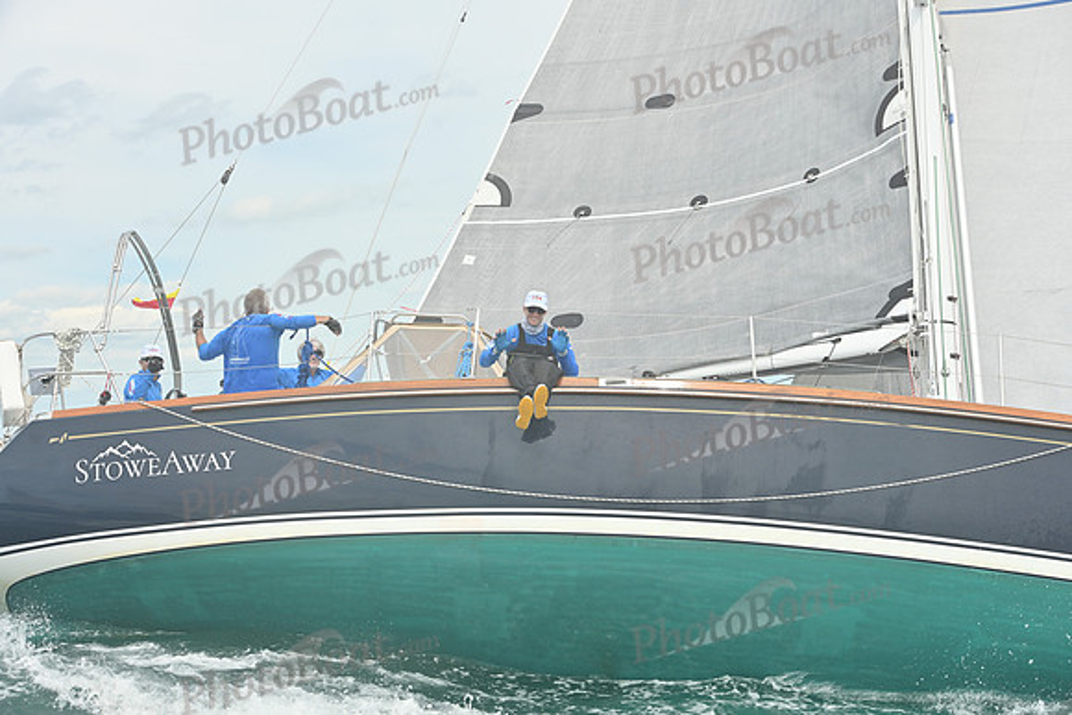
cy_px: 358
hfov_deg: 26.0
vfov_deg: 17.5
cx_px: 536
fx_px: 2323
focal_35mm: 78
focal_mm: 78
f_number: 7.1
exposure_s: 1/1250
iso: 320
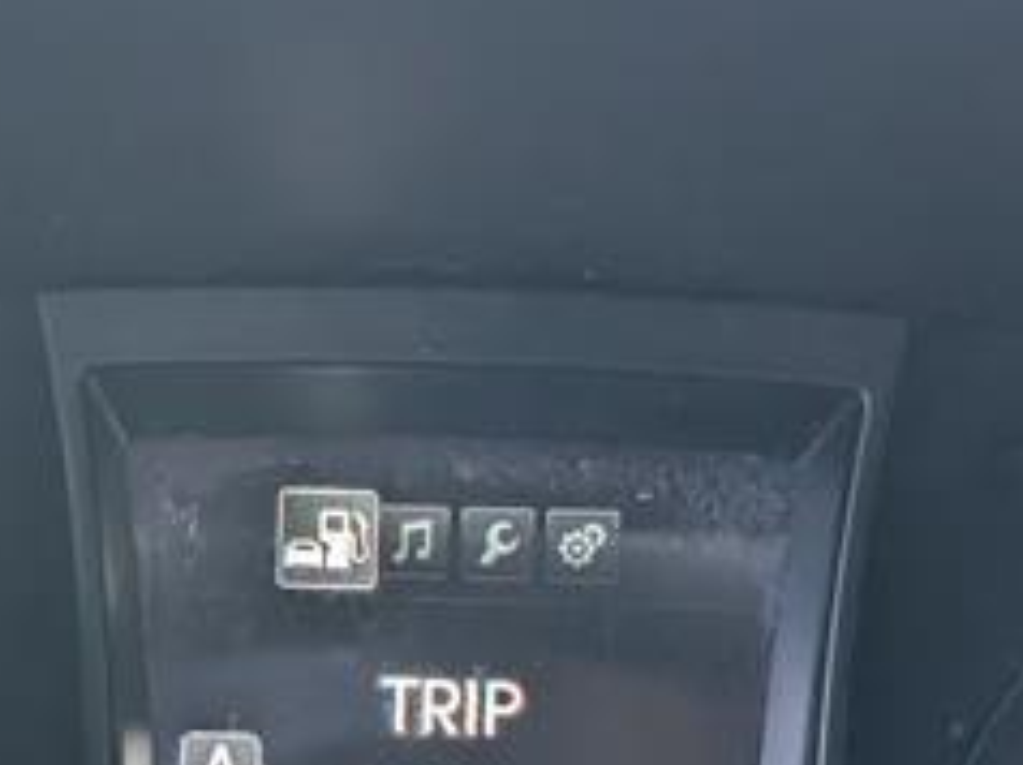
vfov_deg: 11.1
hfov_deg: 14.9
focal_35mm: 132
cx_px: 344
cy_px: 799
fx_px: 3897
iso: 492
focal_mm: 6.9
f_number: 1.68
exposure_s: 1/333
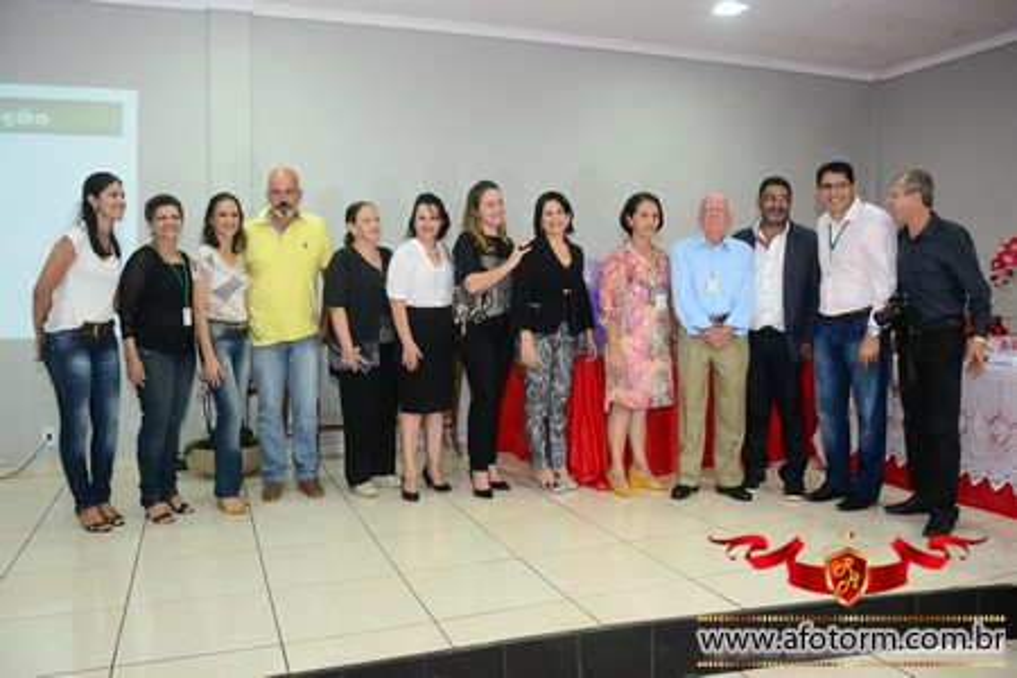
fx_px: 847
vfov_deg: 43.6
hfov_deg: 61.9
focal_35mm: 30
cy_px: 339
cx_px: 508
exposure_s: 1/125
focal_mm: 20
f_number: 5.6
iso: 3200
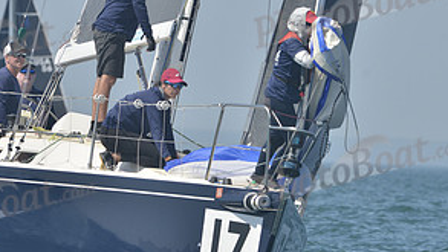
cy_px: 109
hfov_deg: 3.9
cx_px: 176
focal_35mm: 560
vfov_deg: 2.2
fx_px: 6654
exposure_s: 1/1000
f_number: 7.1
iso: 280
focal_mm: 270
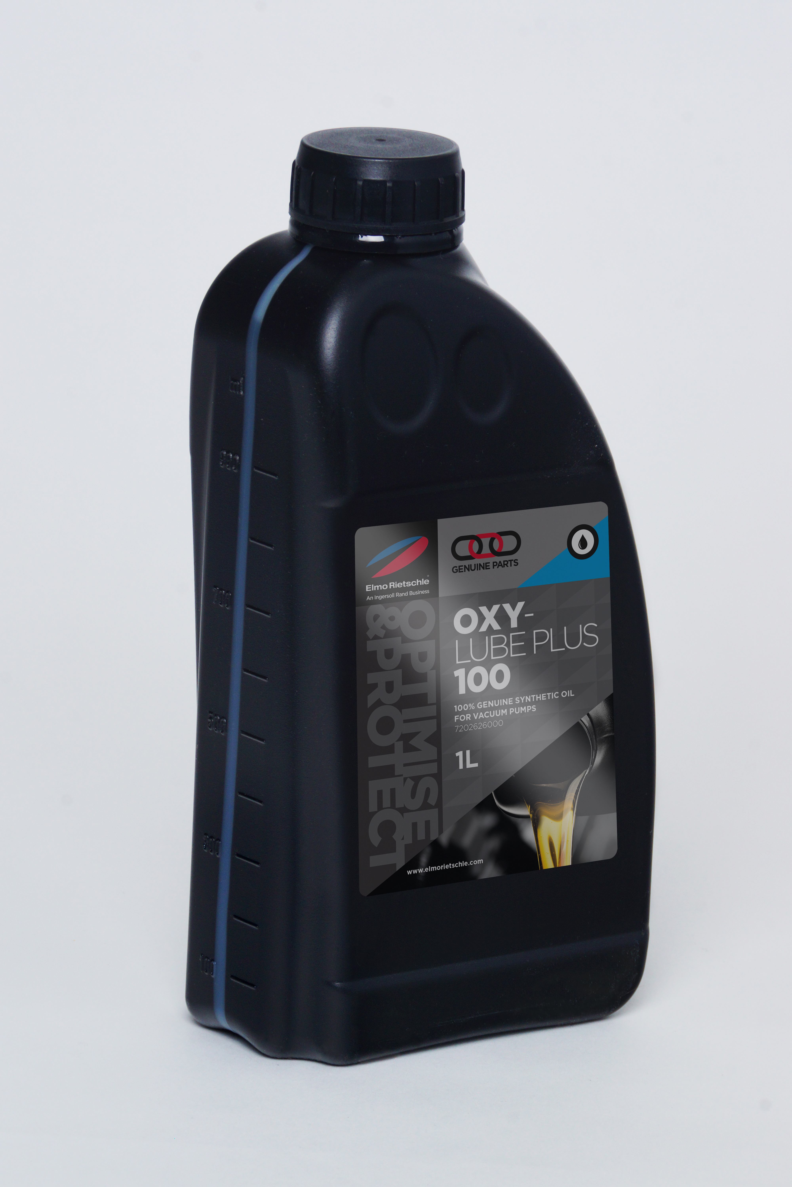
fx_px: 9899
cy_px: 594
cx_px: 396
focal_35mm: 300
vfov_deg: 6.9
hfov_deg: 4.6
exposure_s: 1/40
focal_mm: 200
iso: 160
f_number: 14
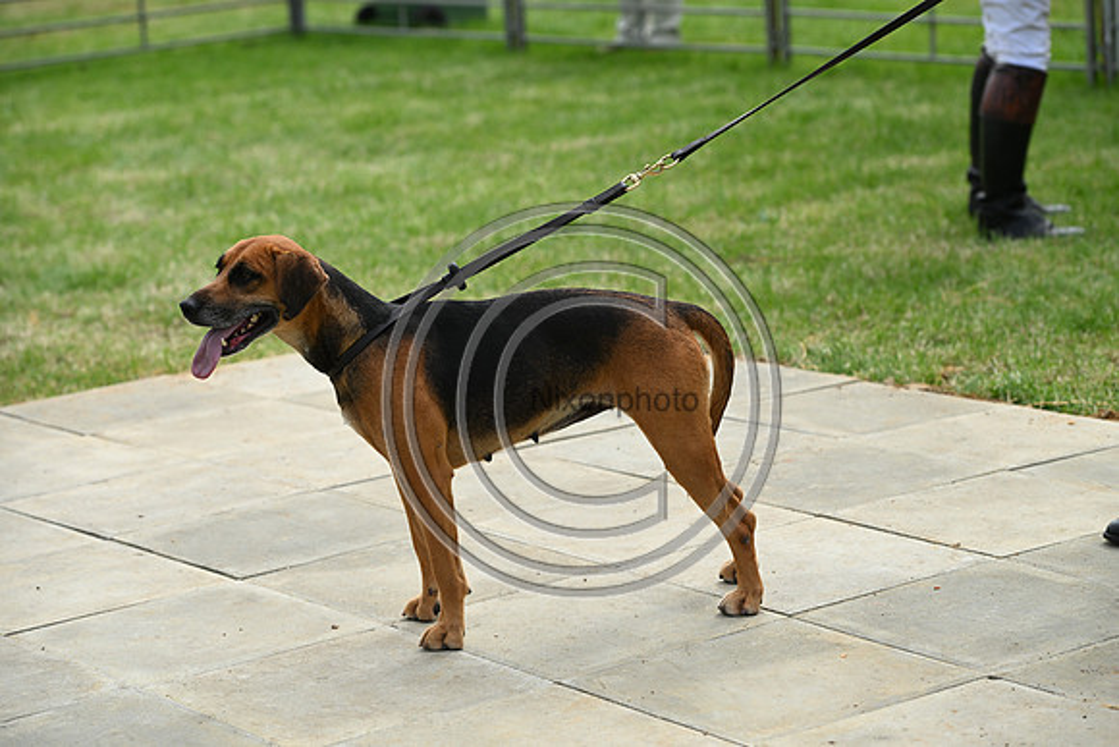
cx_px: 560
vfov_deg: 13.0
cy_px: 374
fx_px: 3264
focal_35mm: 105
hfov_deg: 19.5
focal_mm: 105
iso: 180
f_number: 4.5
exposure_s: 1/1000
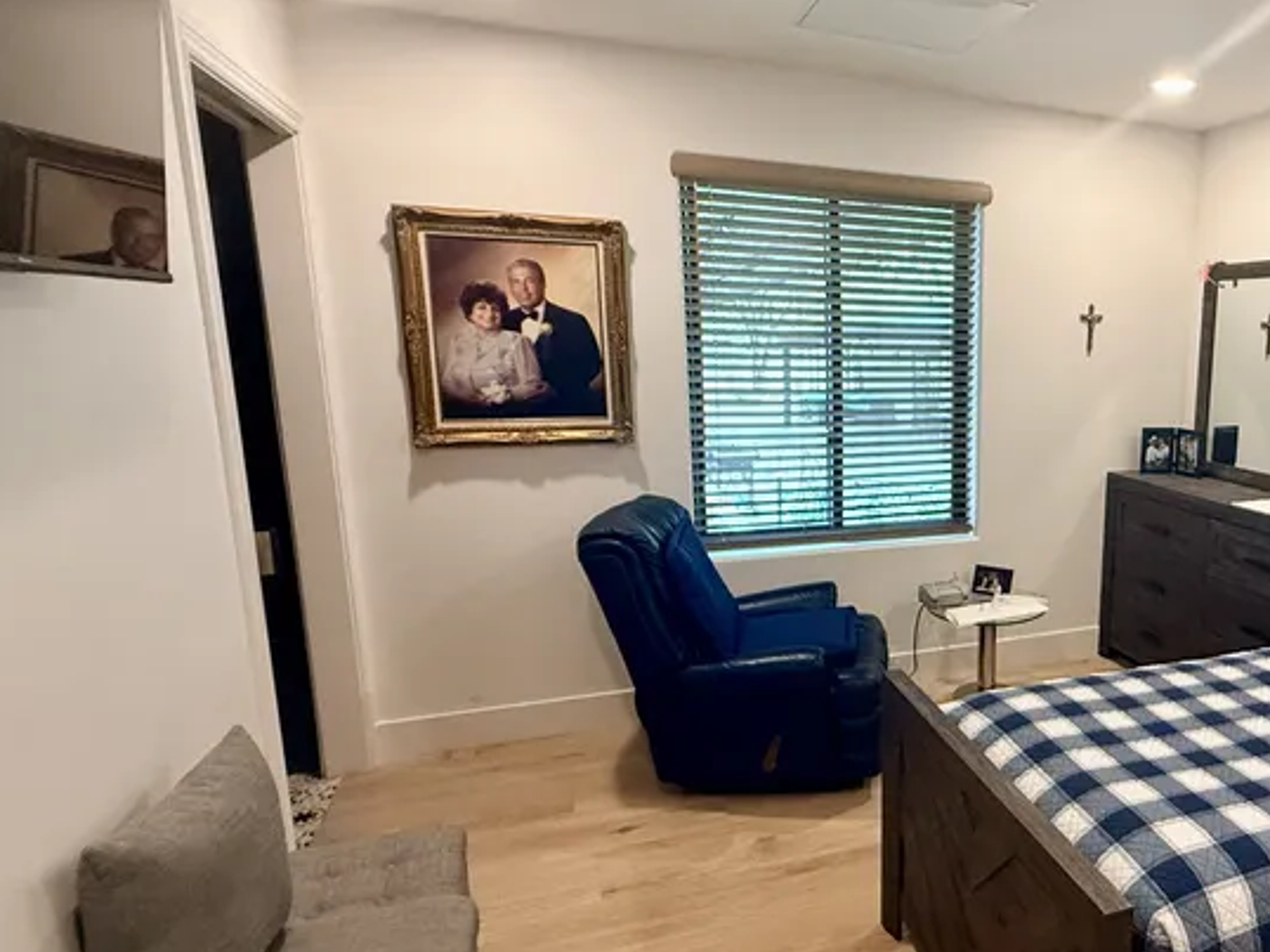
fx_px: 917
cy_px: 506
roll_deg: -1.9
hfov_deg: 63.5
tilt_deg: -10.5
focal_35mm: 25
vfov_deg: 54.8
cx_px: 1015
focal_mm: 2.2
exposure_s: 1/60
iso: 320
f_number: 2.2
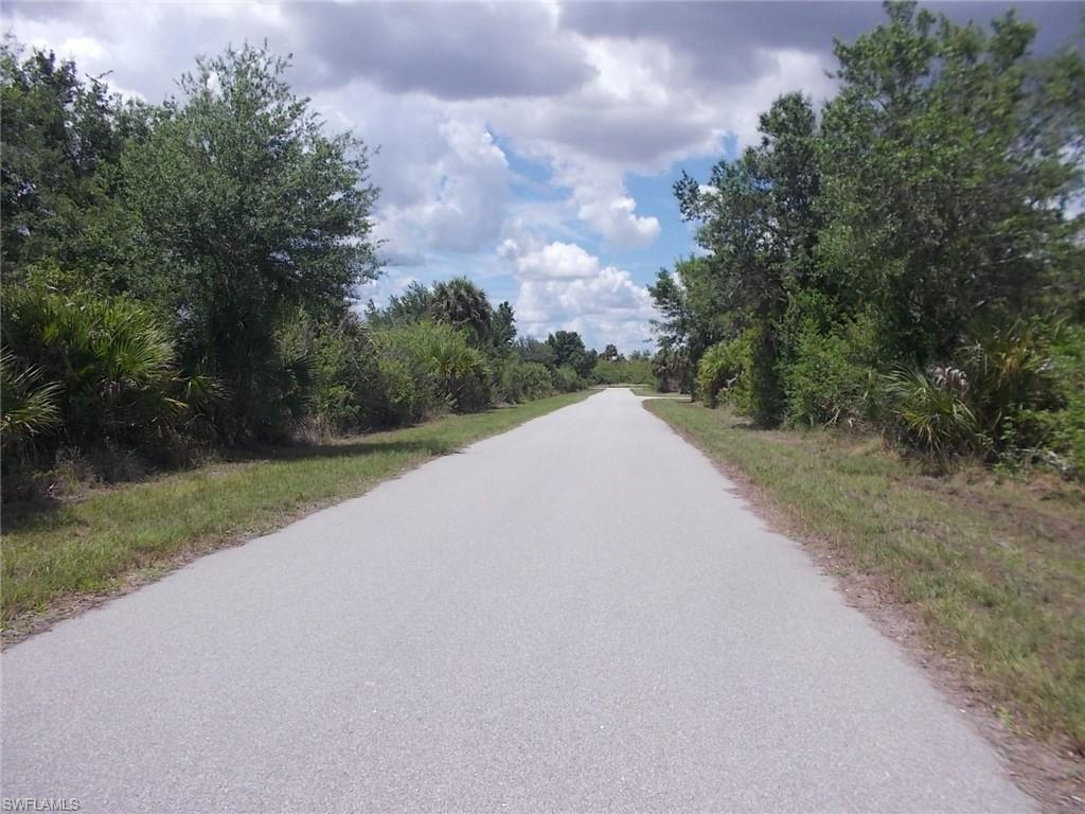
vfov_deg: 48.2
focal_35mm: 29
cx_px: 542
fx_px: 909
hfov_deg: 61.7
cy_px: 407
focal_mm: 4.1
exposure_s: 1/1000
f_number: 3.3
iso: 80
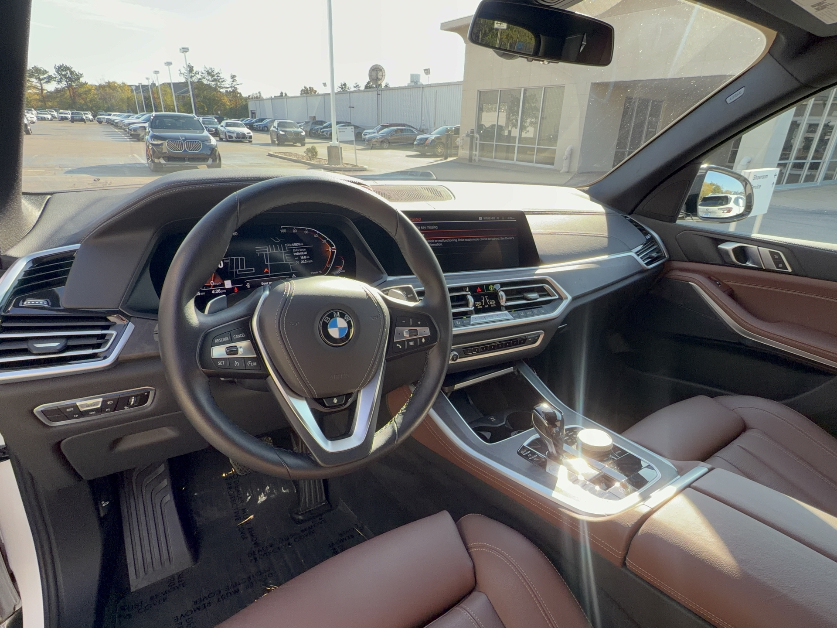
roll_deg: -1.6
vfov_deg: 71.6
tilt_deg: -23.4
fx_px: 435
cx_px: 418
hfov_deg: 87.8
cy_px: 314
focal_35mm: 18
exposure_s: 1/121
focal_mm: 2.22
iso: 25
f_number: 2.2
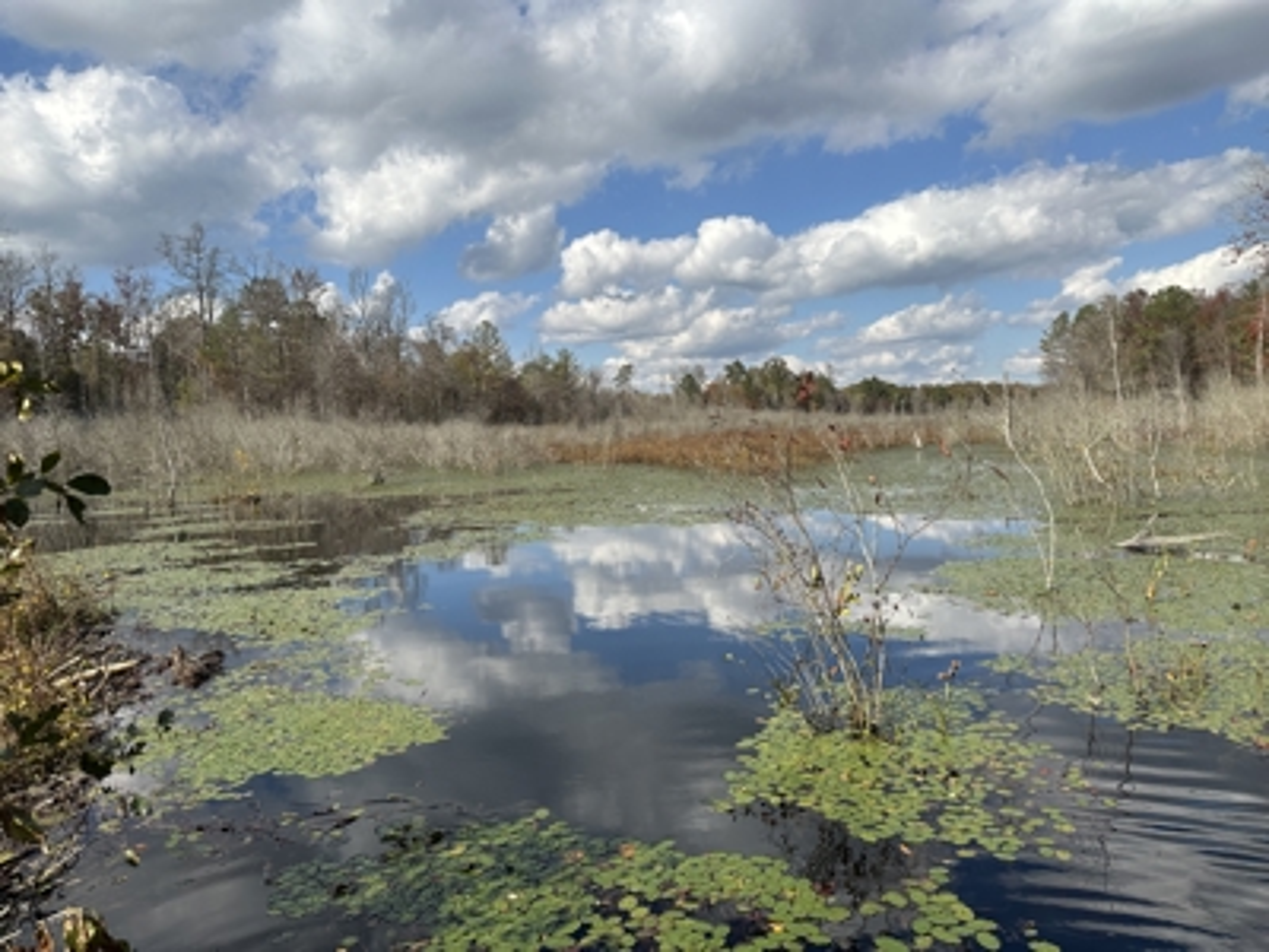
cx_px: 634
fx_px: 880
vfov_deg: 56.8
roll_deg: +1.9
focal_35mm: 24
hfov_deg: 71.6
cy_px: 476
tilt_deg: -1.3
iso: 80
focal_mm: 6.86
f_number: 1.78
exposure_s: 1/5000
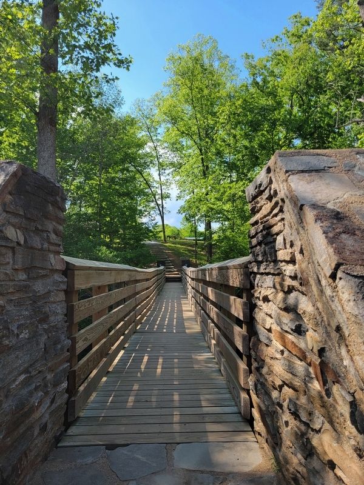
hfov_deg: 53.1
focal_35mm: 26
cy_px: 242
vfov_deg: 67.3
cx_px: 182
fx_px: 365
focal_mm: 5.4
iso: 40
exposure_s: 1/1265
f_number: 1.8
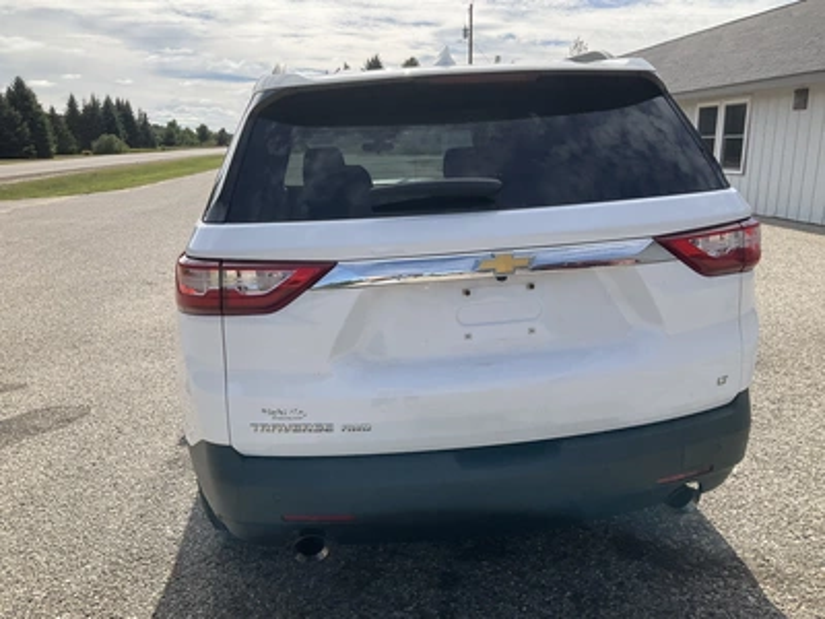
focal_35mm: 29
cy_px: 310
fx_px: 691
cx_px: 412
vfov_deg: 48.2
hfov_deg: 61.7
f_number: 1.8
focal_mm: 3
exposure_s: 1/1848
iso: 25
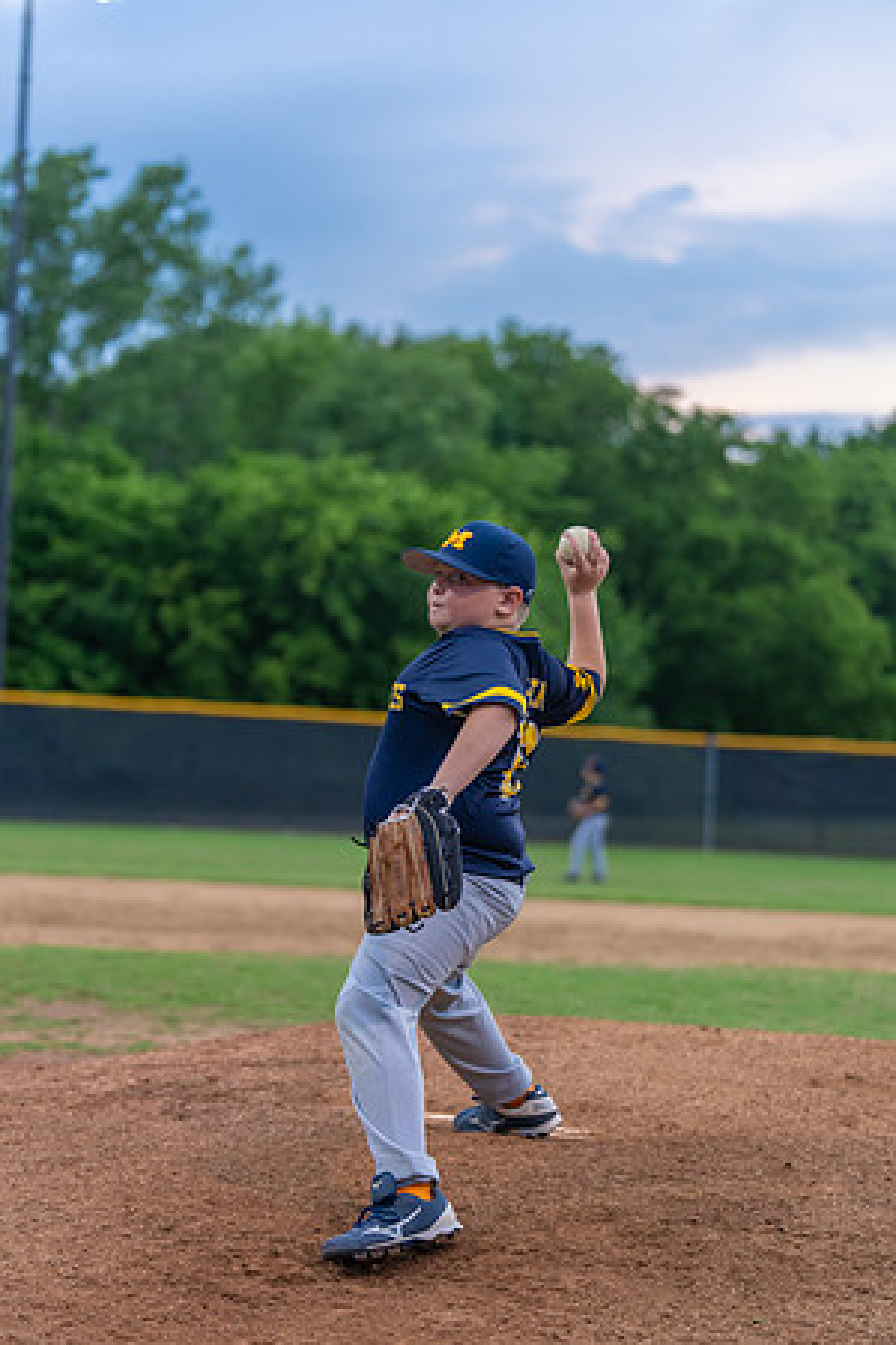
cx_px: 448
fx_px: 3136
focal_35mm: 84
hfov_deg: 16.3
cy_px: 672
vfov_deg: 24.2
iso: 1250
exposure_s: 1/1000
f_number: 2.8
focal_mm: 84
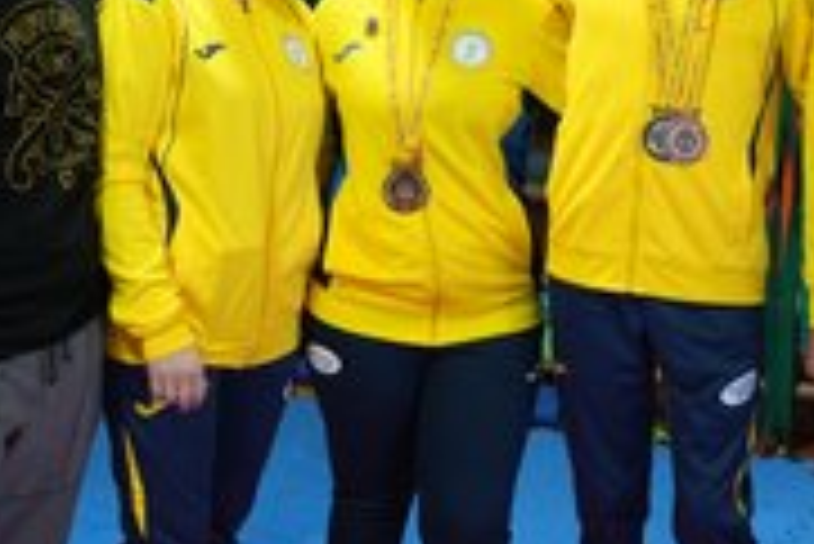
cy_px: 88
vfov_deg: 18.0
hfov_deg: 26.2
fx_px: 1697
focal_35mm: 75
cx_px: 720
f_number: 2.8
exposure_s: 1/200
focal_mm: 34
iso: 1600
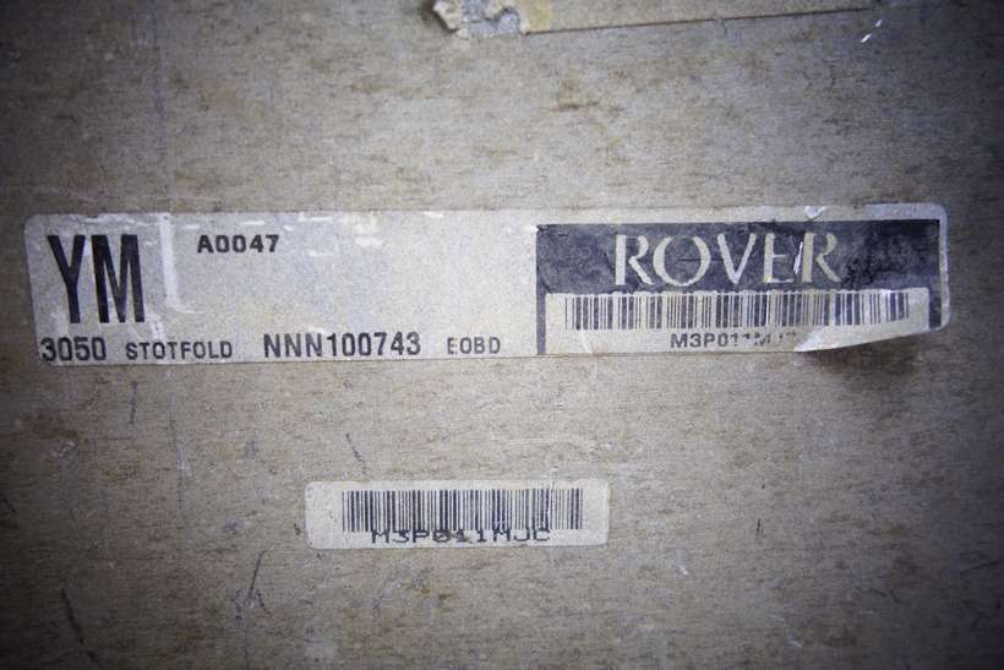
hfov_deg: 65.5
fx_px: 781
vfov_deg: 46.4
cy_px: 335
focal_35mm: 28
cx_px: 502
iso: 125
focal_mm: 10.4
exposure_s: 1/100
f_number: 2.8
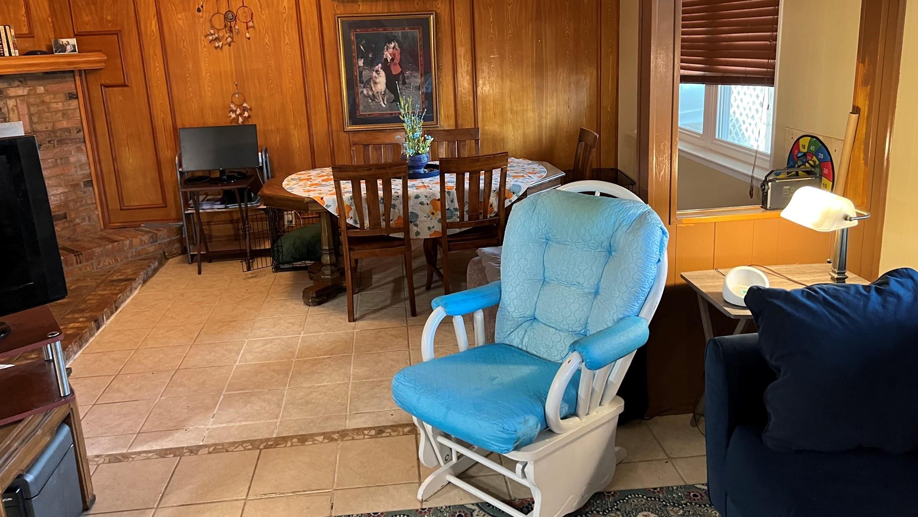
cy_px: 209
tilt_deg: -14.5
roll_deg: +2.4
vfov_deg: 40.0
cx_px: 453
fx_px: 706
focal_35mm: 29
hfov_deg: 66.1
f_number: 1.5
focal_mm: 5.7
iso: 400
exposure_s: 1/40
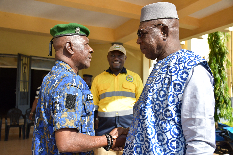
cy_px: 78
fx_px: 233
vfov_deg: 36.9
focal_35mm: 36
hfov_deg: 53.1
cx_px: 116
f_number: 3.8
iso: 1000
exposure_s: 1/3200
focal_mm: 24
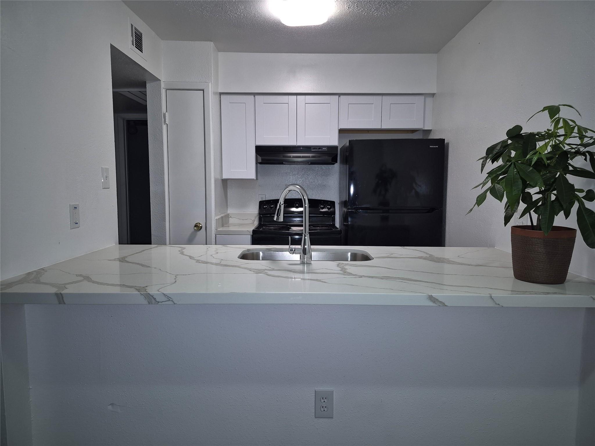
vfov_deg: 58.9
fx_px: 395
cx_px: 298
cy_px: 223
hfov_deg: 73.9
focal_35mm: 23
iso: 100
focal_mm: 5.4
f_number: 1.8
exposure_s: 1/24
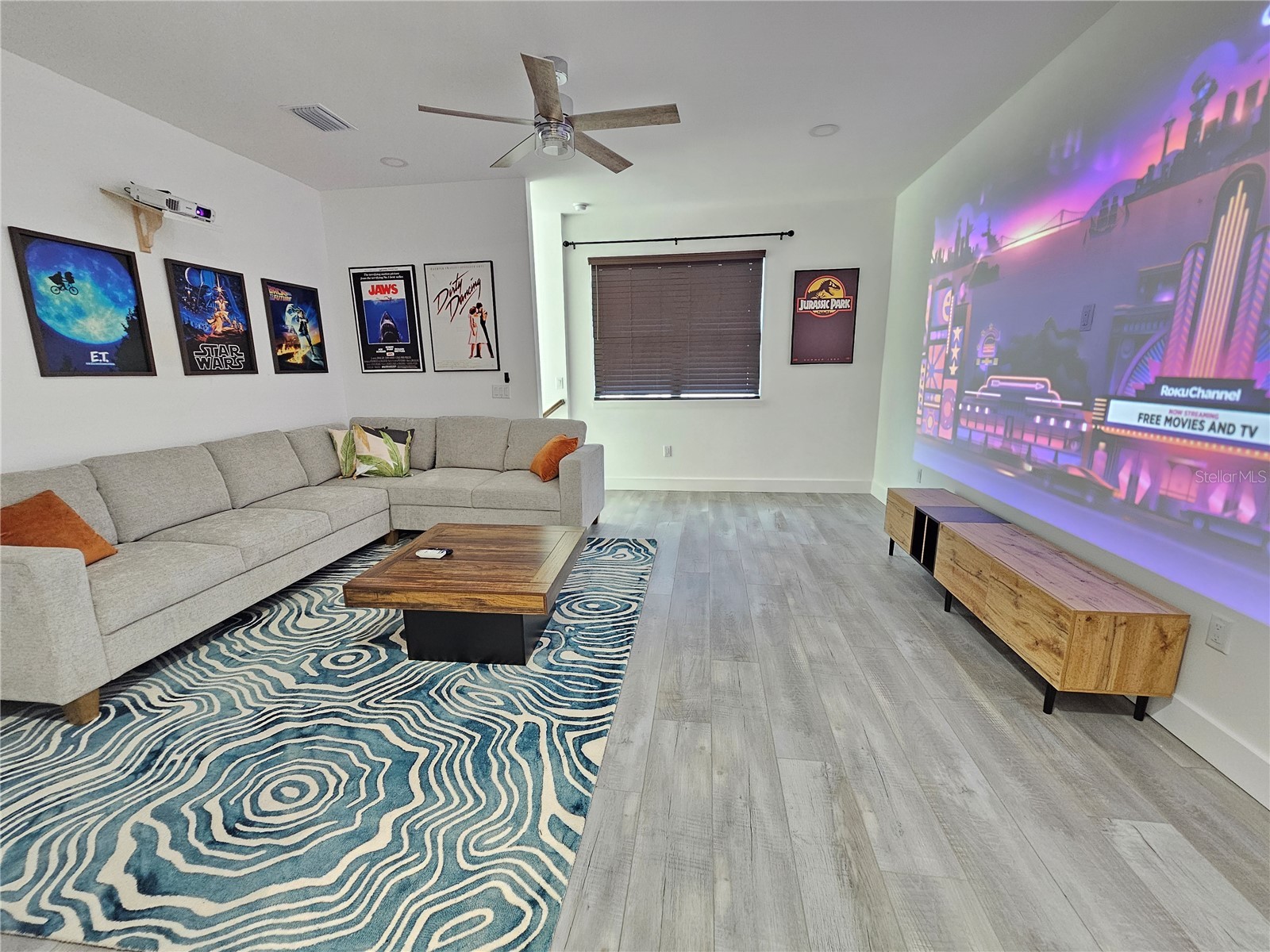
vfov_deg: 89.9
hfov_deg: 106.2
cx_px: 635
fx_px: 477
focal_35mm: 13
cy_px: 476
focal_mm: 2.2
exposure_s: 1/30
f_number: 2.2
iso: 500
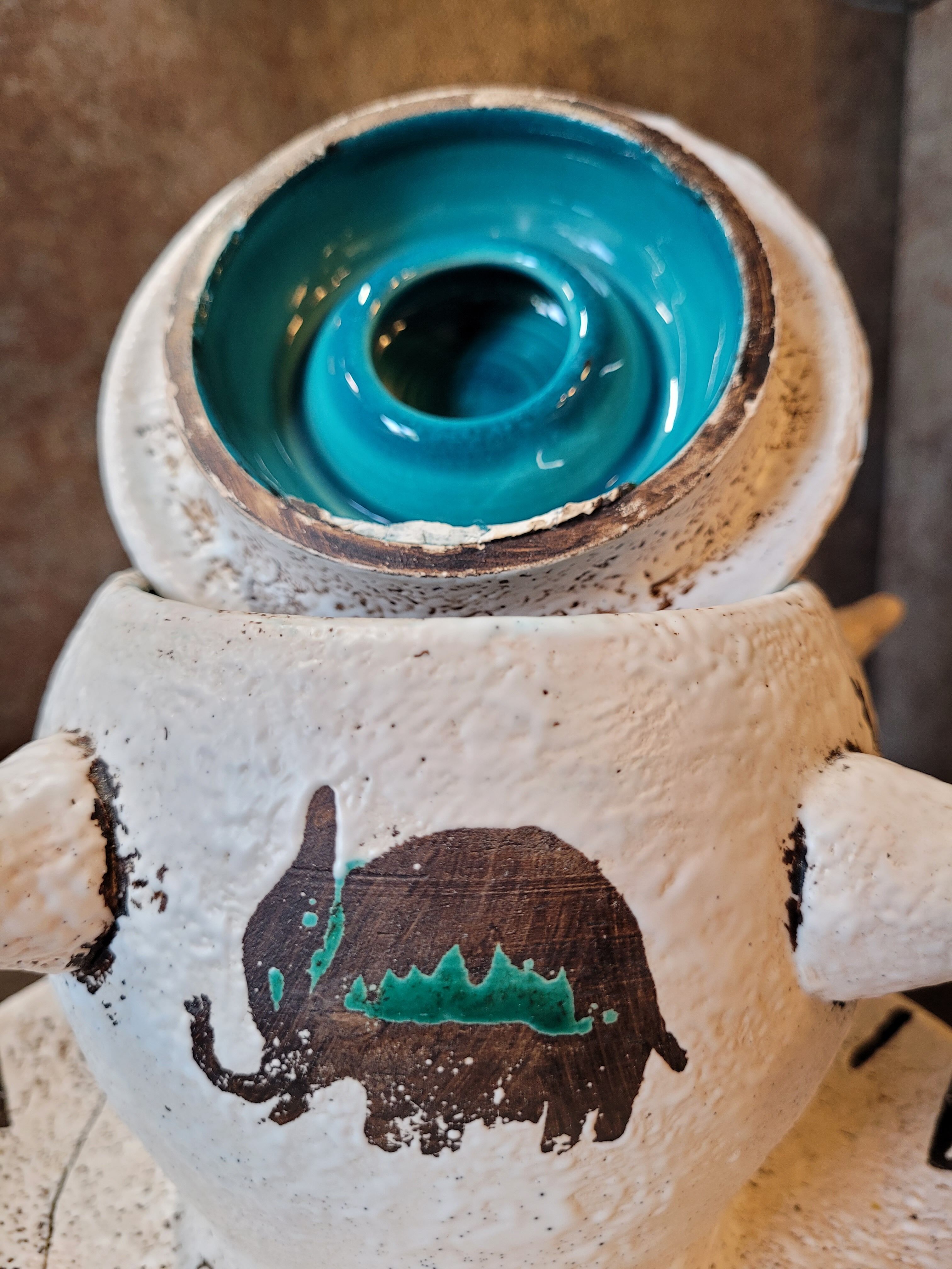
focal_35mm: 26
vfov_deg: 67.3
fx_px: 953
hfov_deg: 53.1
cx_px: 476
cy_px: 634
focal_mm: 5.4
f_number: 1.8
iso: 250
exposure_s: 1/50
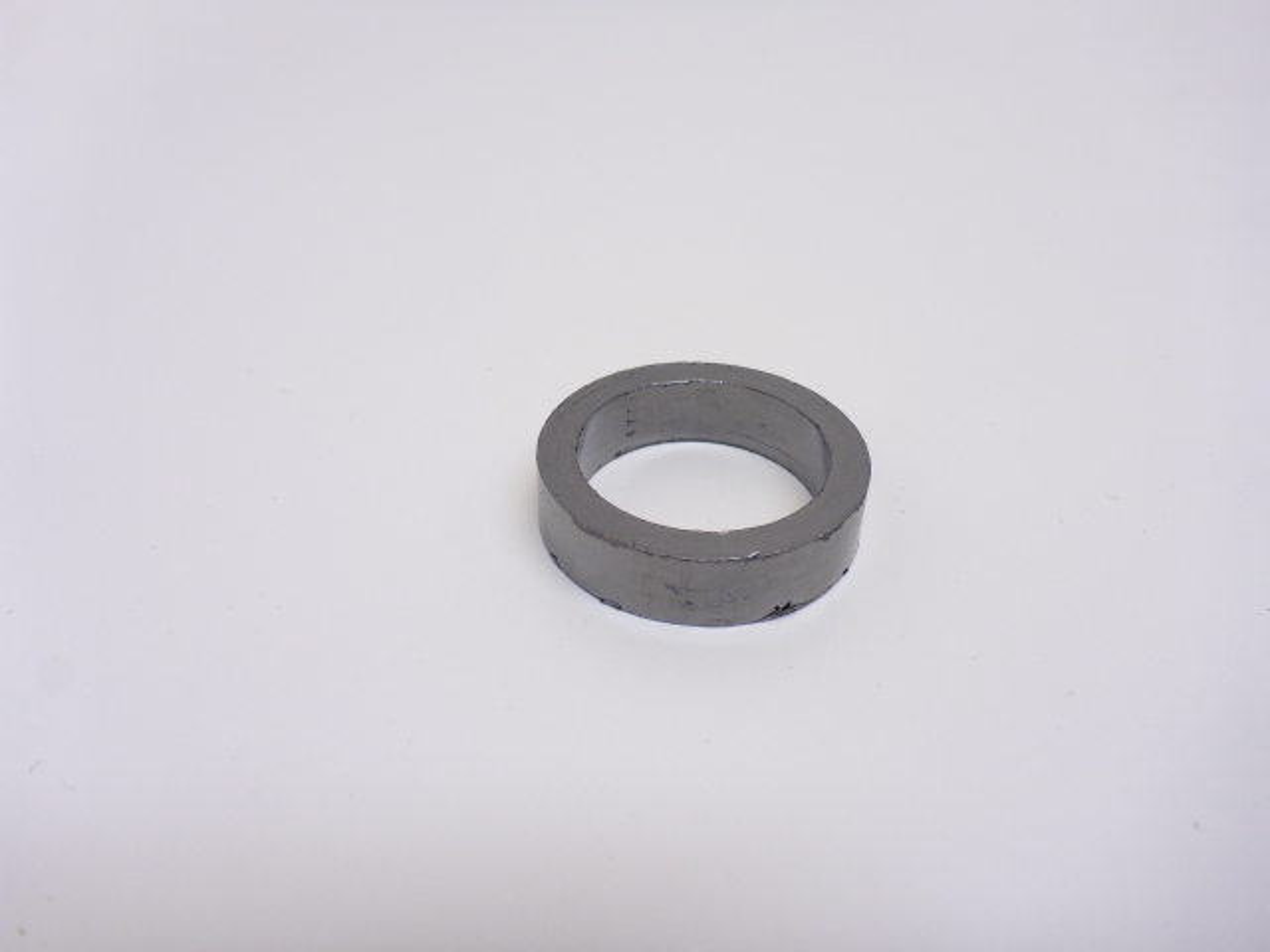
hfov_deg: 63.4
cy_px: 476
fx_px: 1027
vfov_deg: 49.7
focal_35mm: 28
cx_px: 635
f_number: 3.3
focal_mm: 4.9
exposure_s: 1/60
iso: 100
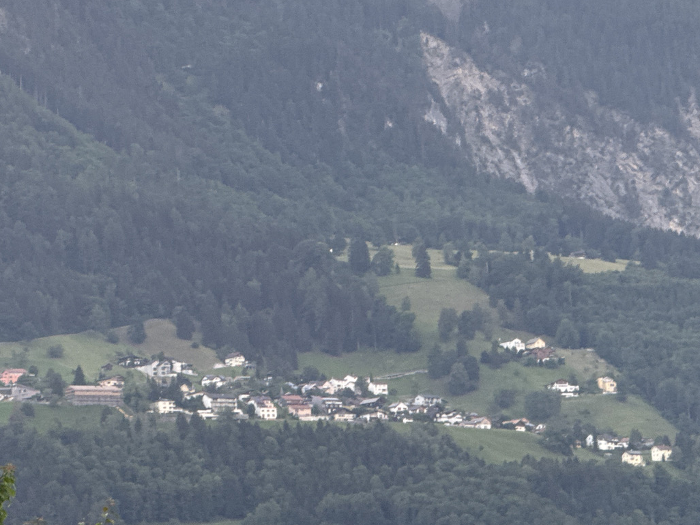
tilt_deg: +9.3
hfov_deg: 8.5
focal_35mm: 234
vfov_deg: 6.3
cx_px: 239
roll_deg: +3.2
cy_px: 112
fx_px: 4731
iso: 80
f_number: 2.8
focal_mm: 15.66
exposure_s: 1/99
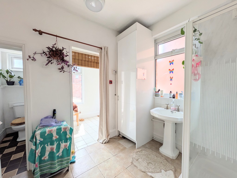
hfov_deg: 102.0
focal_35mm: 14
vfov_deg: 85.7
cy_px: 89
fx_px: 96
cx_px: 118
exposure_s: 1/236
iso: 44
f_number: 2.2
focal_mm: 1.83
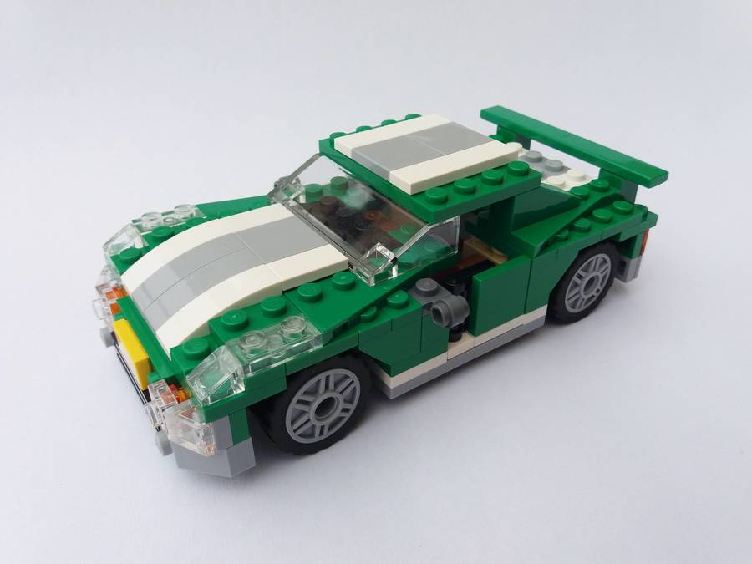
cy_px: 282
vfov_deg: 49.7
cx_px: 376
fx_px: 608
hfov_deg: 63.4
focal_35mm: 28
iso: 64
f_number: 1.9
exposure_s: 1/459
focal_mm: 3.7
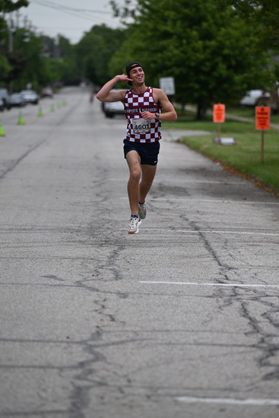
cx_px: 140
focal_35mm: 200
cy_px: 209
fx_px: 2323
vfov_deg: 10.3
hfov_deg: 6.9
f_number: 4
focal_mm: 200
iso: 640
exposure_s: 1/1250
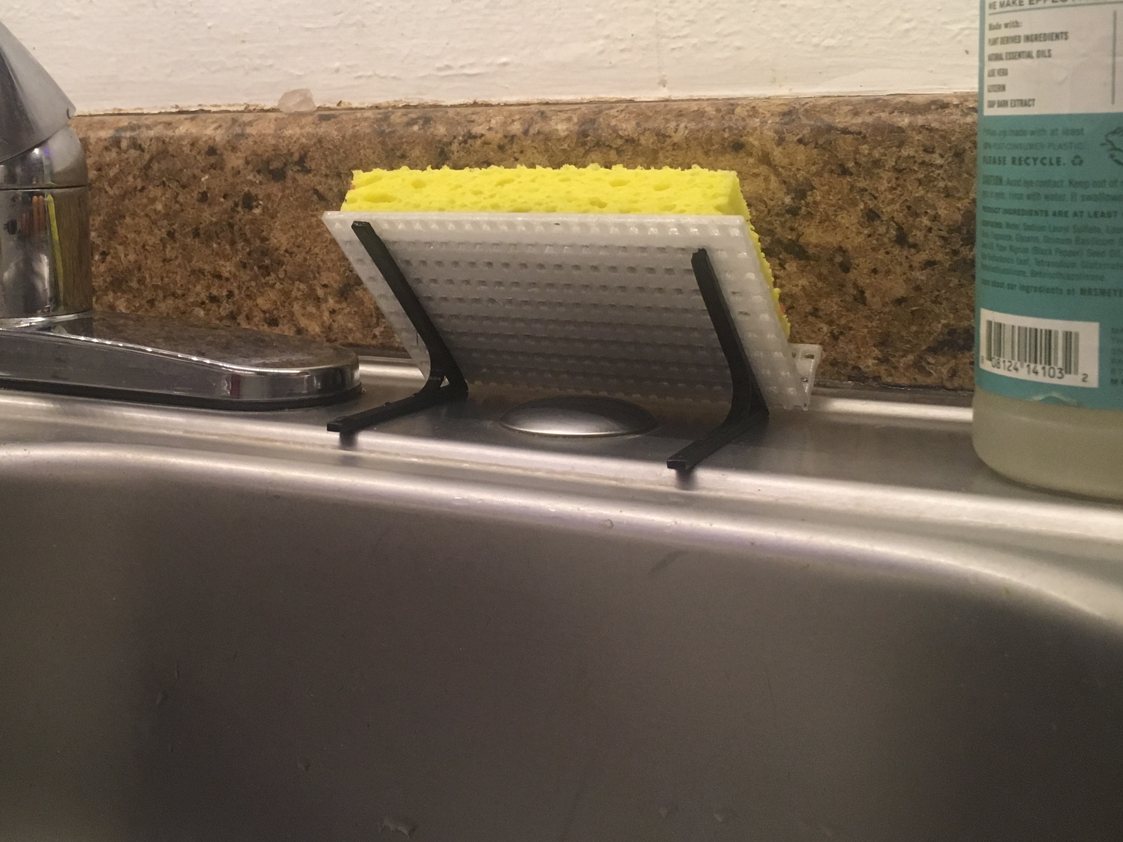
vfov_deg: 31.9
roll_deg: -0.4
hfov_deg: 41.7
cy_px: 285
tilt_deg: -5.4
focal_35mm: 45
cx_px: 414
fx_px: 1460
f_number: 2.2
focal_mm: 4.15
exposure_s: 1/30
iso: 125
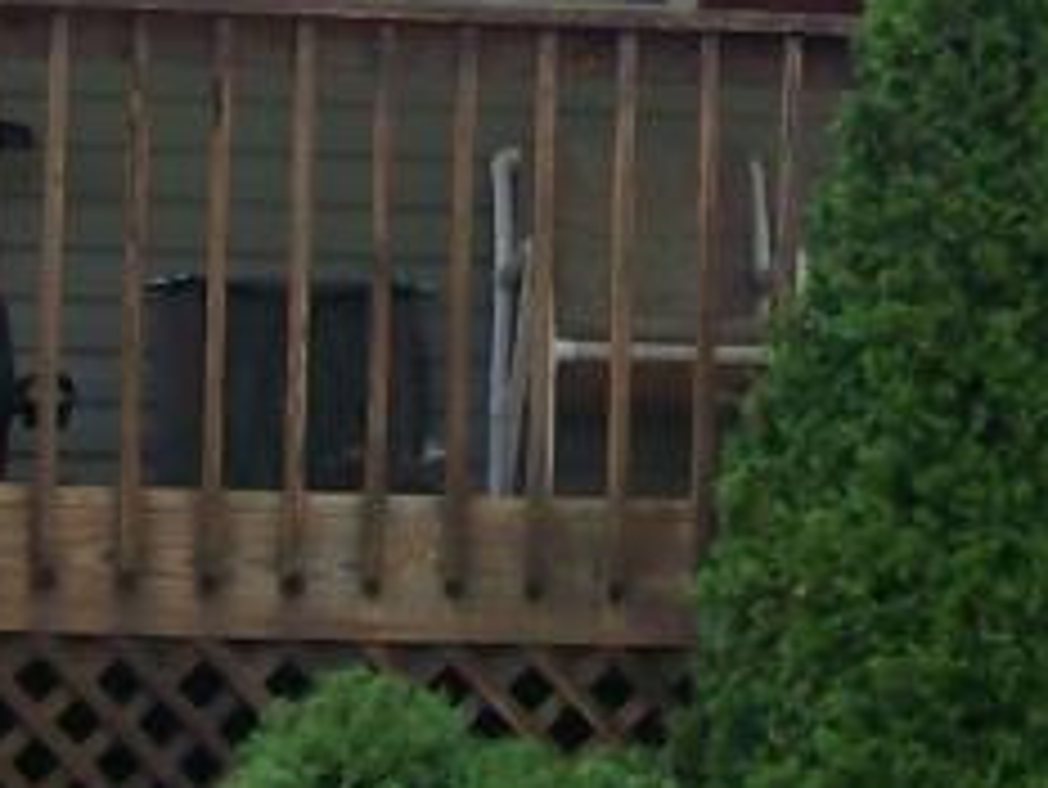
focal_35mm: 198
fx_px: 5998
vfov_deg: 7.4
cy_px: -306
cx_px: 769
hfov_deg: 10.0
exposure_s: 1/525
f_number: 2.7
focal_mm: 6
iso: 80
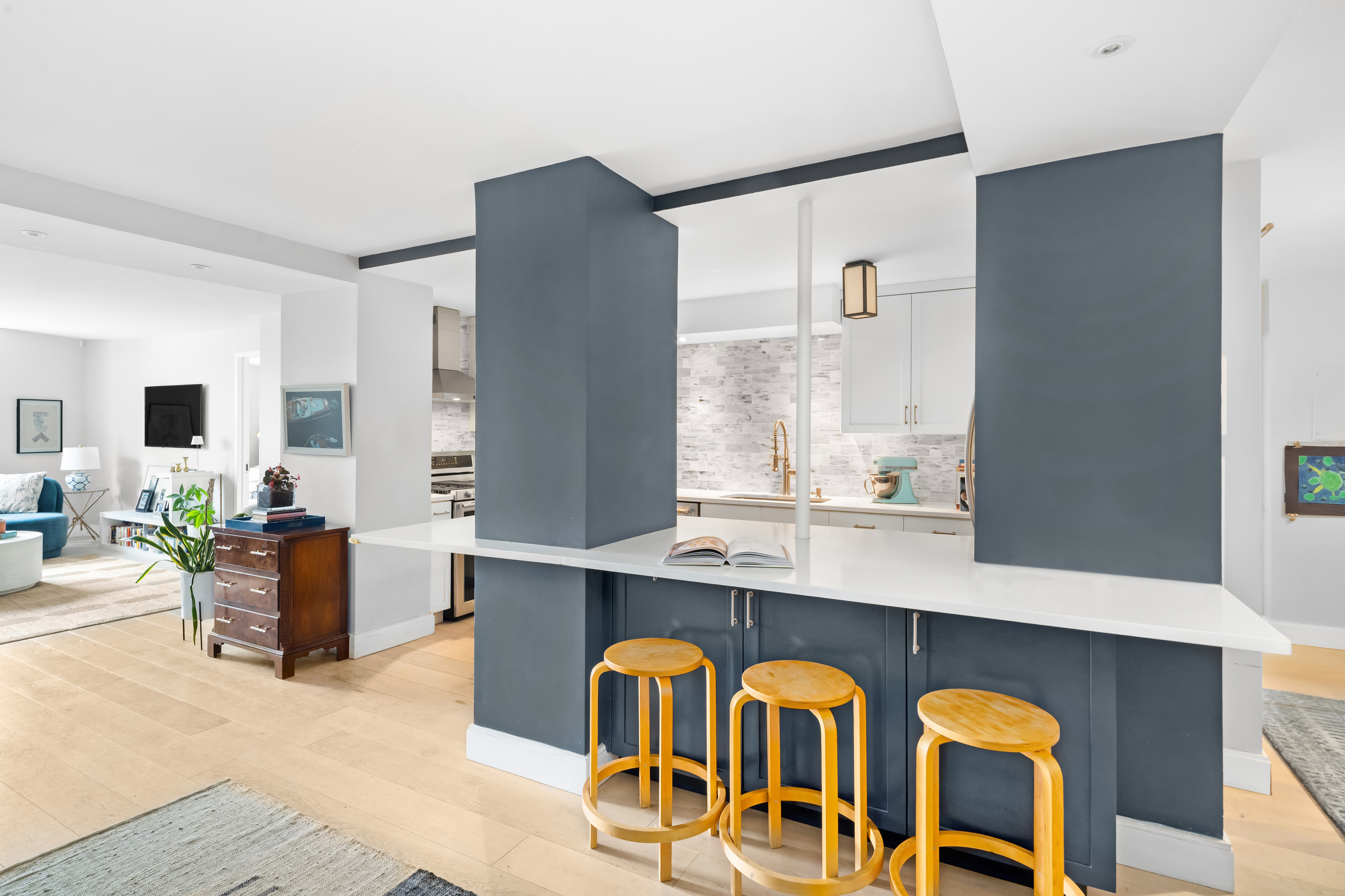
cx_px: 672
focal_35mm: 17
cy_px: 448
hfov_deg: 93.3
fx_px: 635
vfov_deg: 70.4
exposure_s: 1/2.5
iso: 1250
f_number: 11
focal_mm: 17
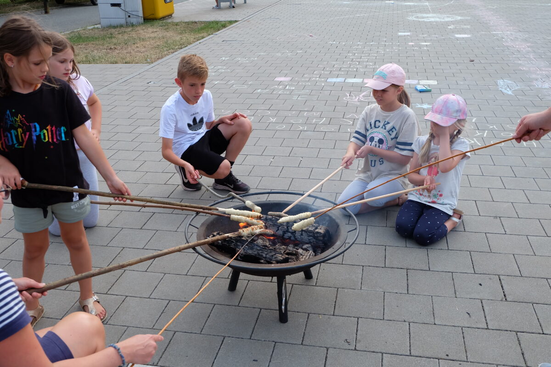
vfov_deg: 36.9
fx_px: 551
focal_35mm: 36
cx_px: 276
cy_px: 184
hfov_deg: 53.1
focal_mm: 24.3
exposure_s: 1/140
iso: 200
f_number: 5
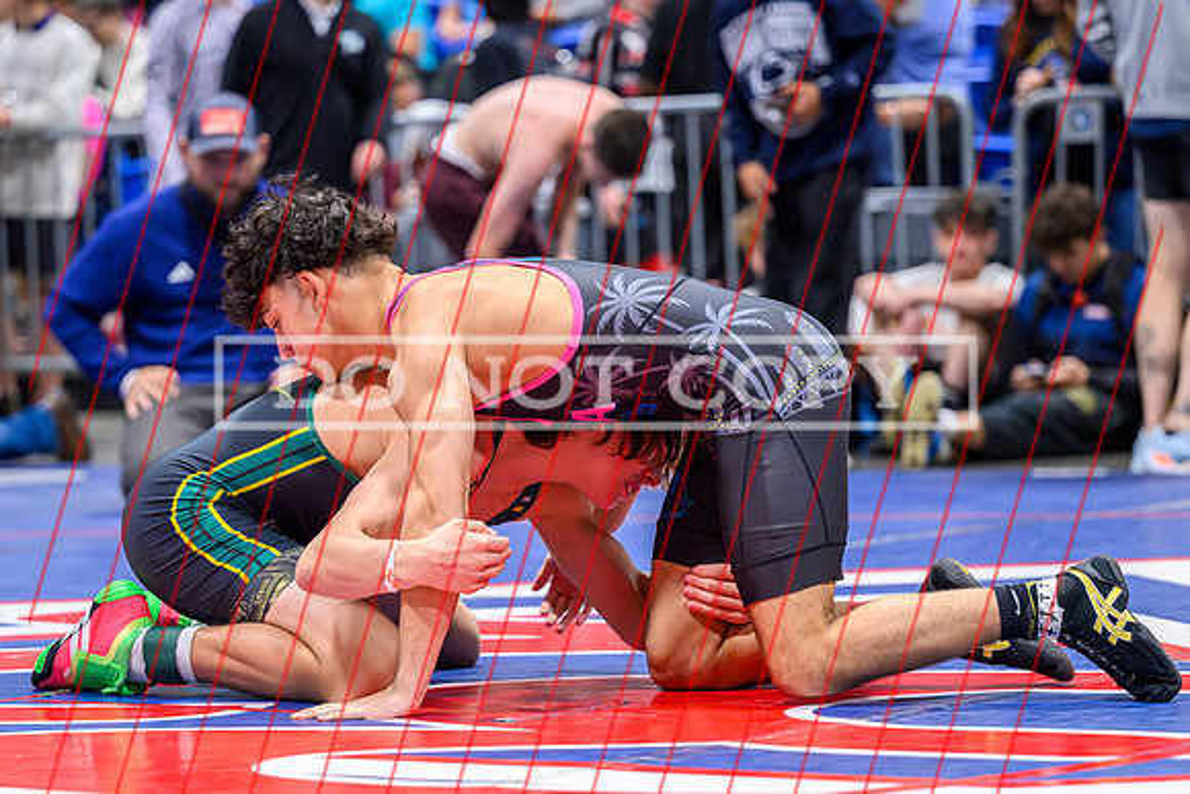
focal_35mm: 152
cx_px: 482
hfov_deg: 13.5
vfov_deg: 9.0
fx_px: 5038
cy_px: 489
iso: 4000
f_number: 2.8
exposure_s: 1/800
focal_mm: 110
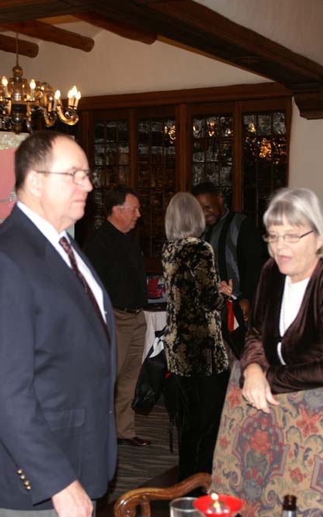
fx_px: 788
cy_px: 258
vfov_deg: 36.3
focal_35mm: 56
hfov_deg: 23.1
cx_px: 180
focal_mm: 24
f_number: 3.5
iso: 200
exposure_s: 1/60
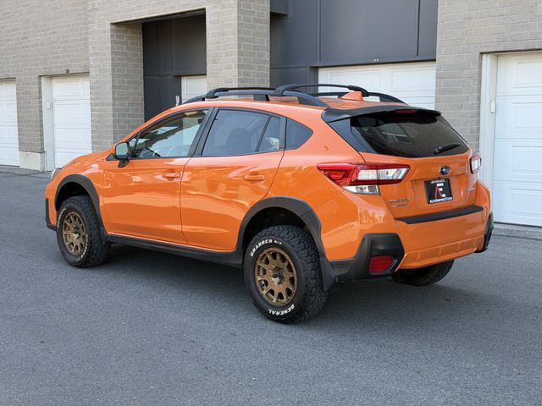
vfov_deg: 30.3
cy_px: 203
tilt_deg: -6.2
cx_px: 271
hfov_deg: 39.7
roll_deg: -0.1
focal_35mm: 48
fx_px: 752
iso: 80
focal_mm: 6.76
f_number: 1.78
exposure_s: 1/420
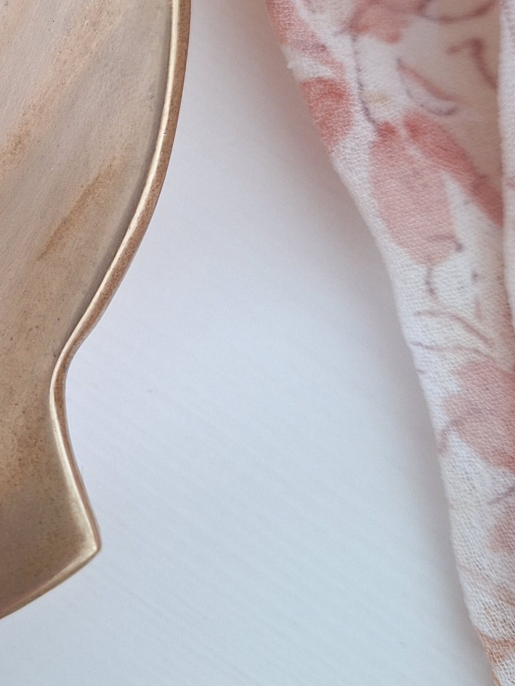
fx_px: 1130
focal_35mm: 57
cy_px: 165
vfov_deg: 33.1
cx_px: -108
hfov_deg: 23.4
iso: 200
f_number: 1.8
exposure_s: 1/33
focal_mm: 5.54
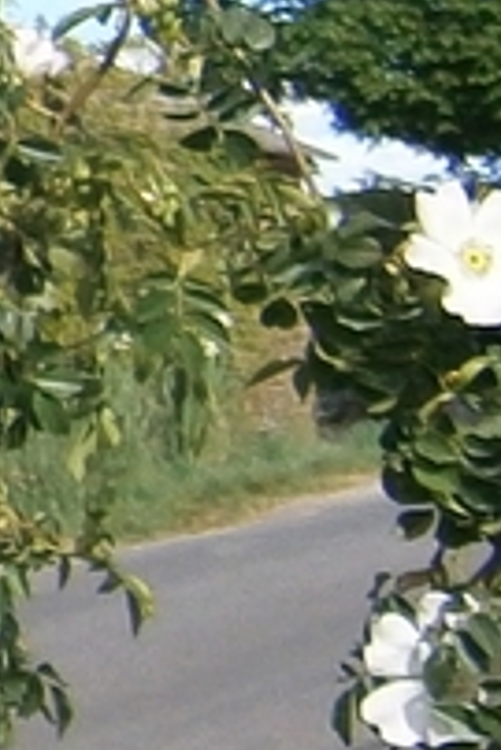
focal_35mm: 201
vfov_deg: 10.2
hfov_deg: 5.7
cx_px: -1625
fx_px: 4188
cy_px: 128
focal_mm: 4.7
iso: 80
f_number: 8
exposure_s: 1/100
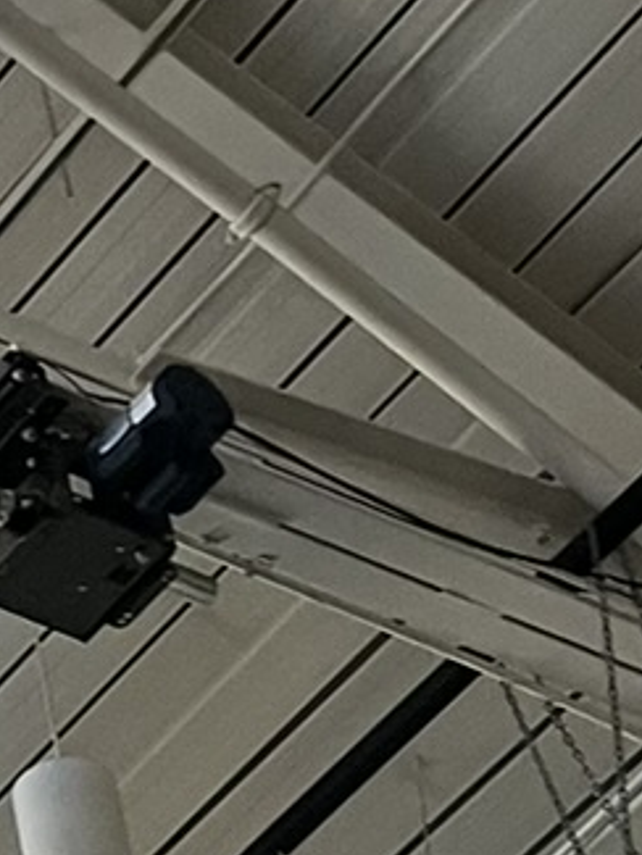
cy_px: 239
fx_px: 4053
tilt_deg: +49.4
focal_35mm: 164
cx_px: -508
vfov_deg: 12.0
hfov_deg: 8.7
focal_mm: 5.1
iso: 320
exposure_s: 1/60
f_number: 1.6
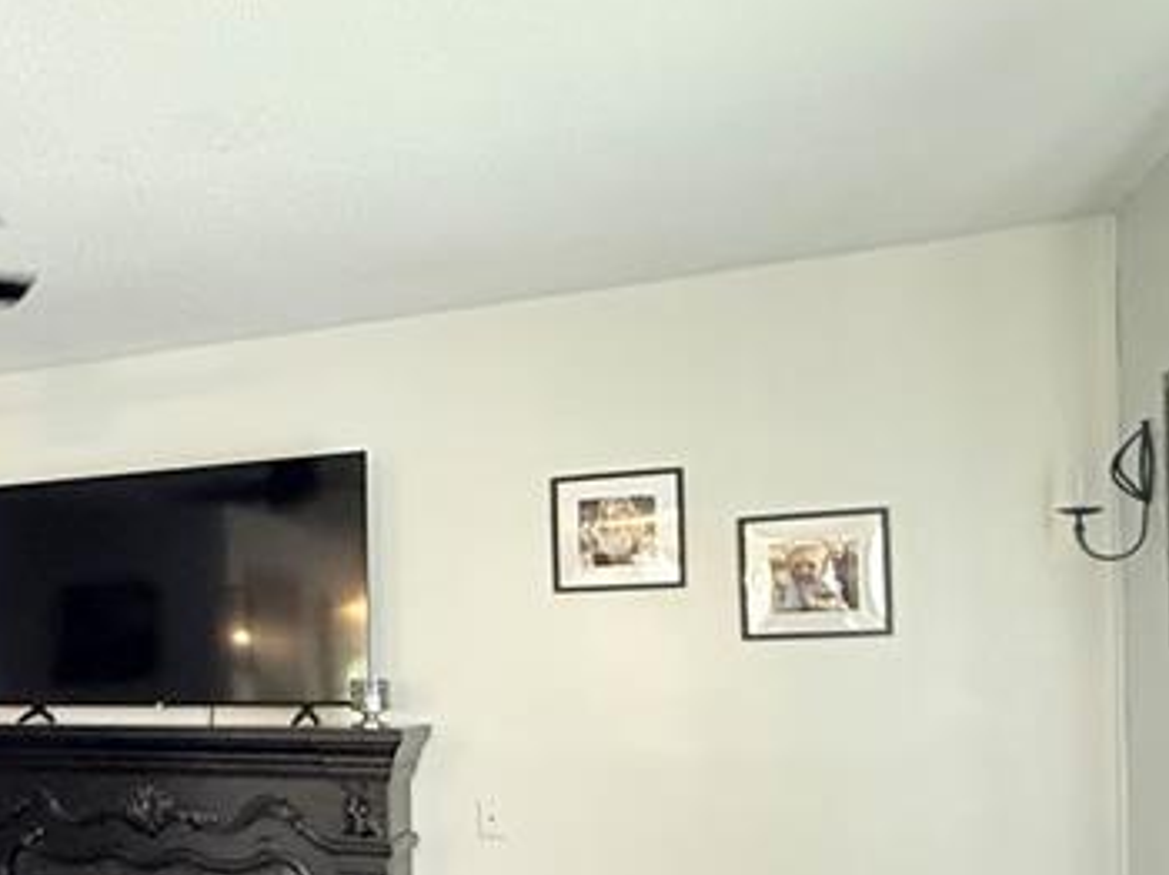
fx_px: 1384
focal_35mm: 41
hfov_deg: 38.6
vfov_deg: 34.3
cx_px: -87
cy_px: 661
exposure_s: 1/60
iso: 640
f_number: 2.2
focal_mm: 2.22
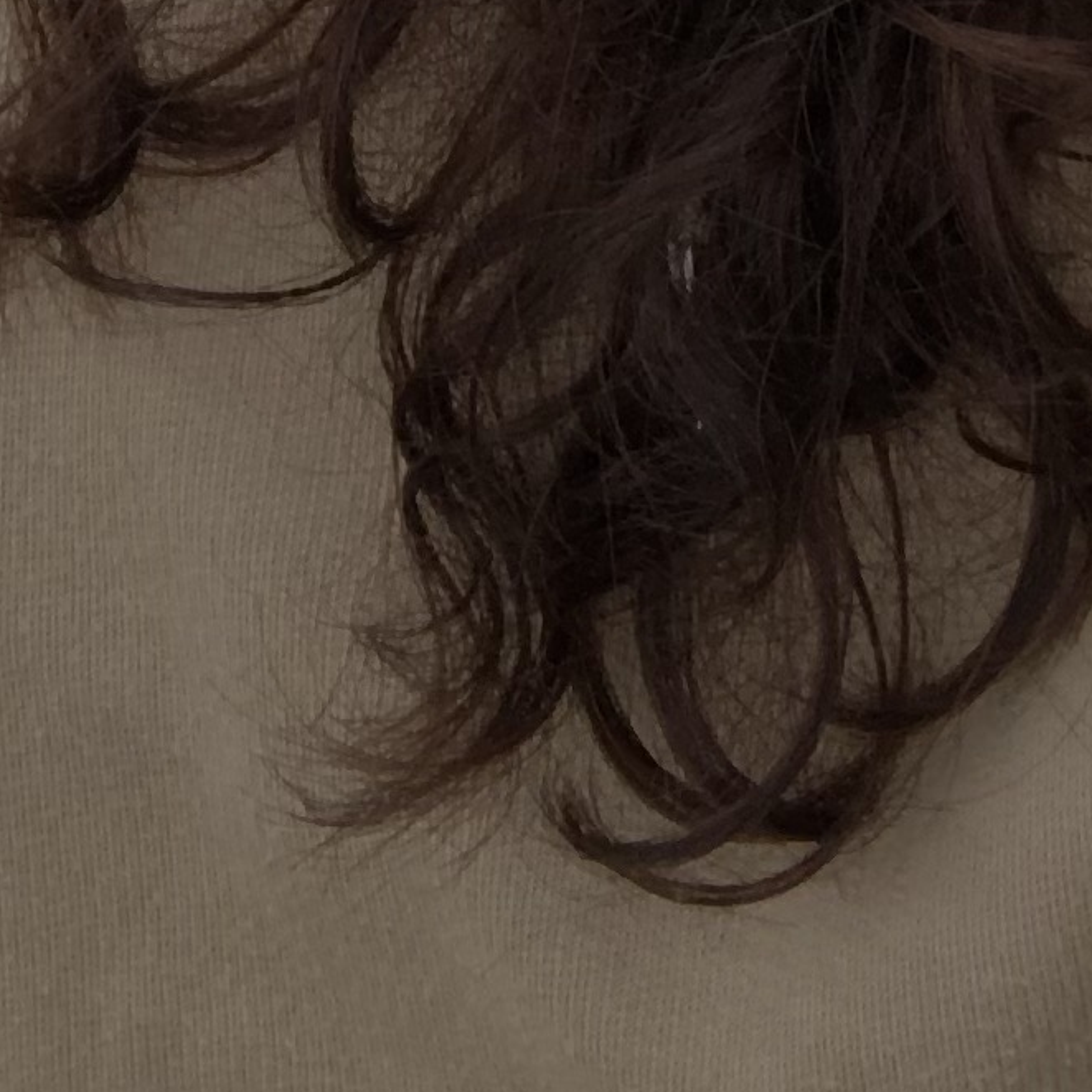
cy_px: -1247
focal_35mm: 132
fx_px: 4711
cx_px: 508
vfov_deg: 11.6
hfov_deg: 13.2
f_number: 2.2
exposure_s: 1/122
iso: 20
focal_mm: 2.87
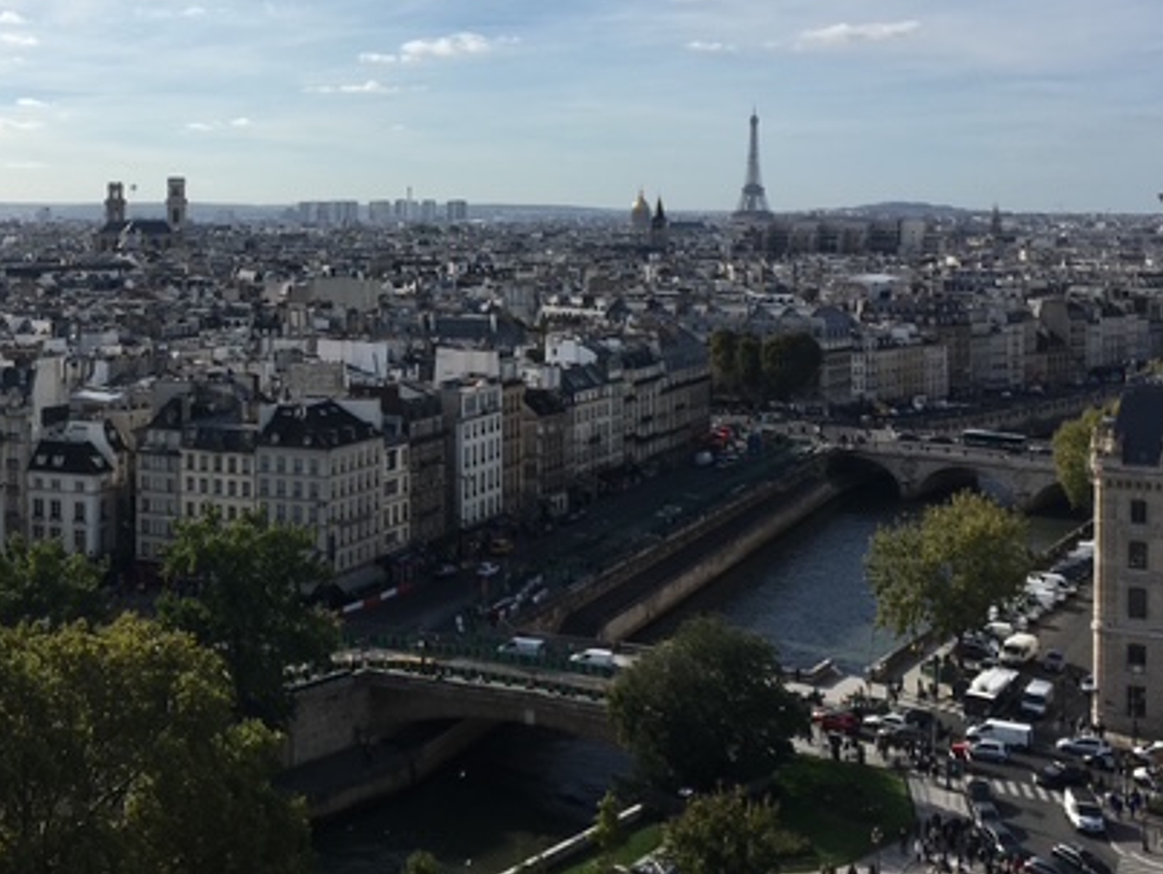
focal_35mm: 46
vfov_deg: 31.4
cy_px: 323
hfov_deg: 39.8
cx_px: 260
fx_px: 1547
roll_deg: -0.1
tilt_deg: -2.8
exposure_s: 1/2481
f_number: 2.2
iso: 25
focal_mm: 4.15
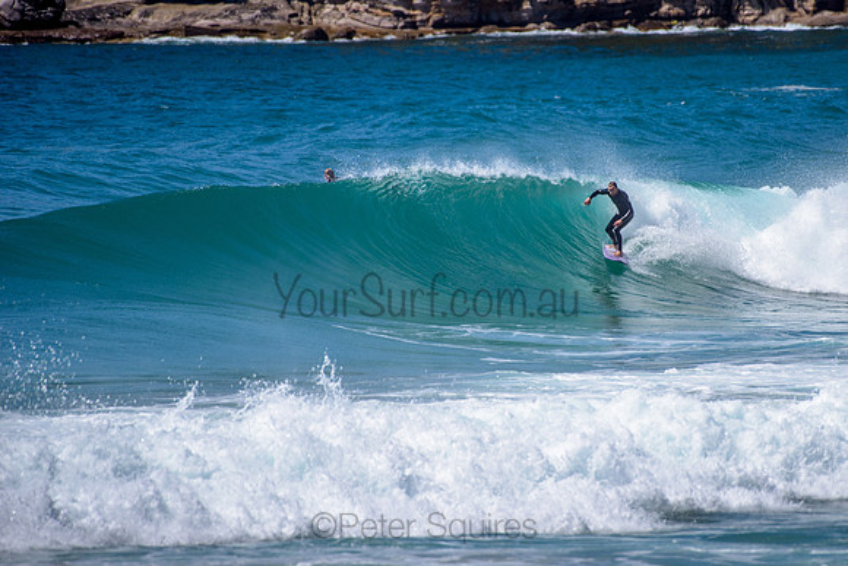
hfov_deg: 3.4
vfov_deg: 2.2
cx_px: 520
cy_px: 258
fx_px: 14438
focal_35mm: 613
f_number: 5.6
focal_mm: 500
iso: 90
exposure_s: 1/2000
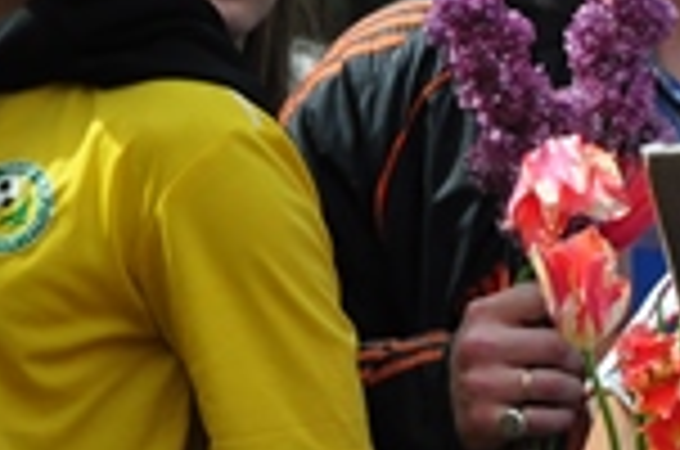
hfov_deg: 3.5
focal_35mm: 585
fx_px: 11027
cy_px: 538
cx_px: 1216
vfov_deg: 2.3
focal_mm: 98
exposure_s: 1/1250
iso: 800
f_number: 10
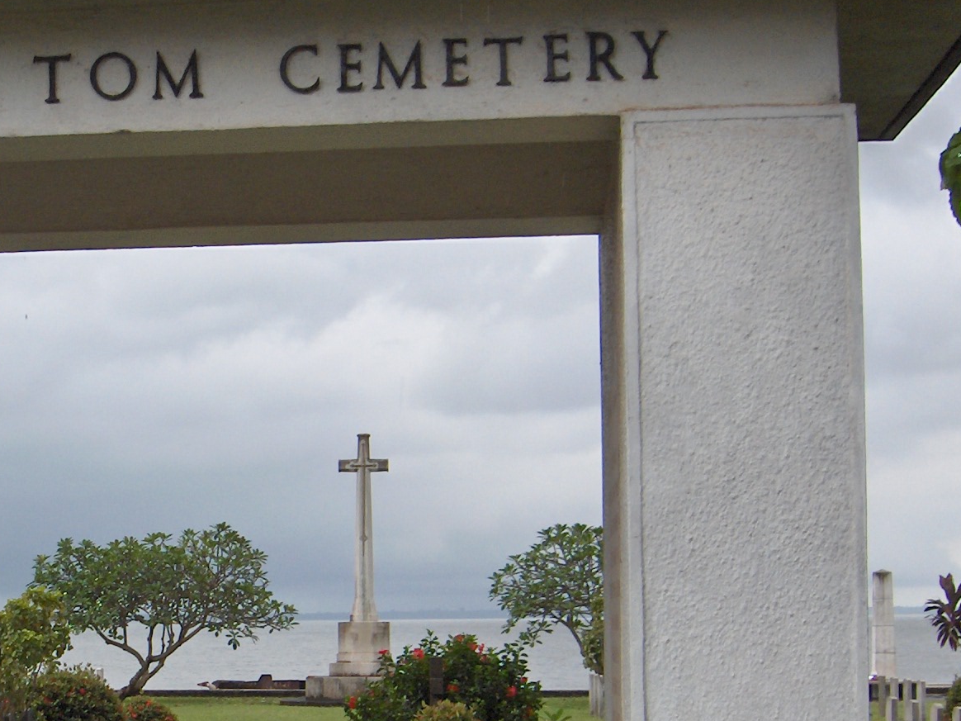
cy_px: 544
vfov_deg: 16.9
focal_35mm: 87
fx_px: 2415
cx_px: 44
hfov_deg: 21.8
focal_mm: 8
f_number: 4.8
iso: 100
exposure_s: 1/377
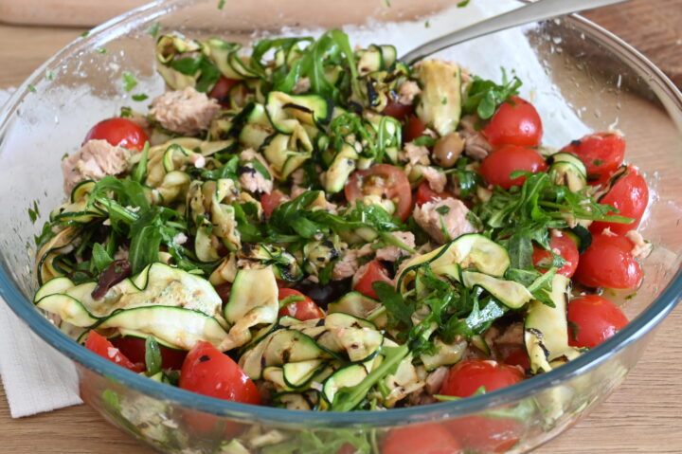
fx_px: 1268
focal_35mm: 67
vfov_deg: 20.3
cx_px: 341
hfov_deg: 30.1
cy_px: 227
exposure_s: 1/40
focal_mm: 45
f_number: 7.1
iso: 640
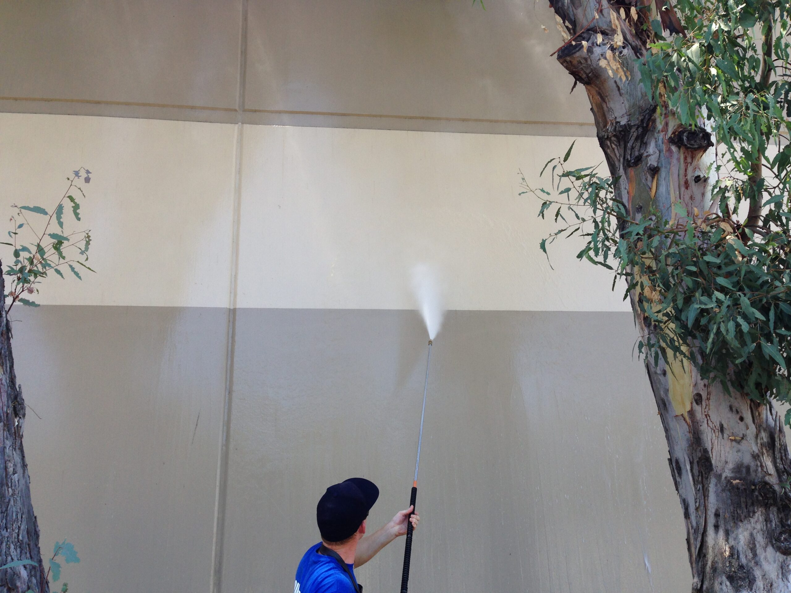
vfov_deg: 42.9
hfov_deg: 55.4
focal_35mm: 33
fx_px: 754
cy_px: 296
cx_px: 396
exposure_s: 1/194
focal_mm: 4.12
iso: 50
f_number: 2.4
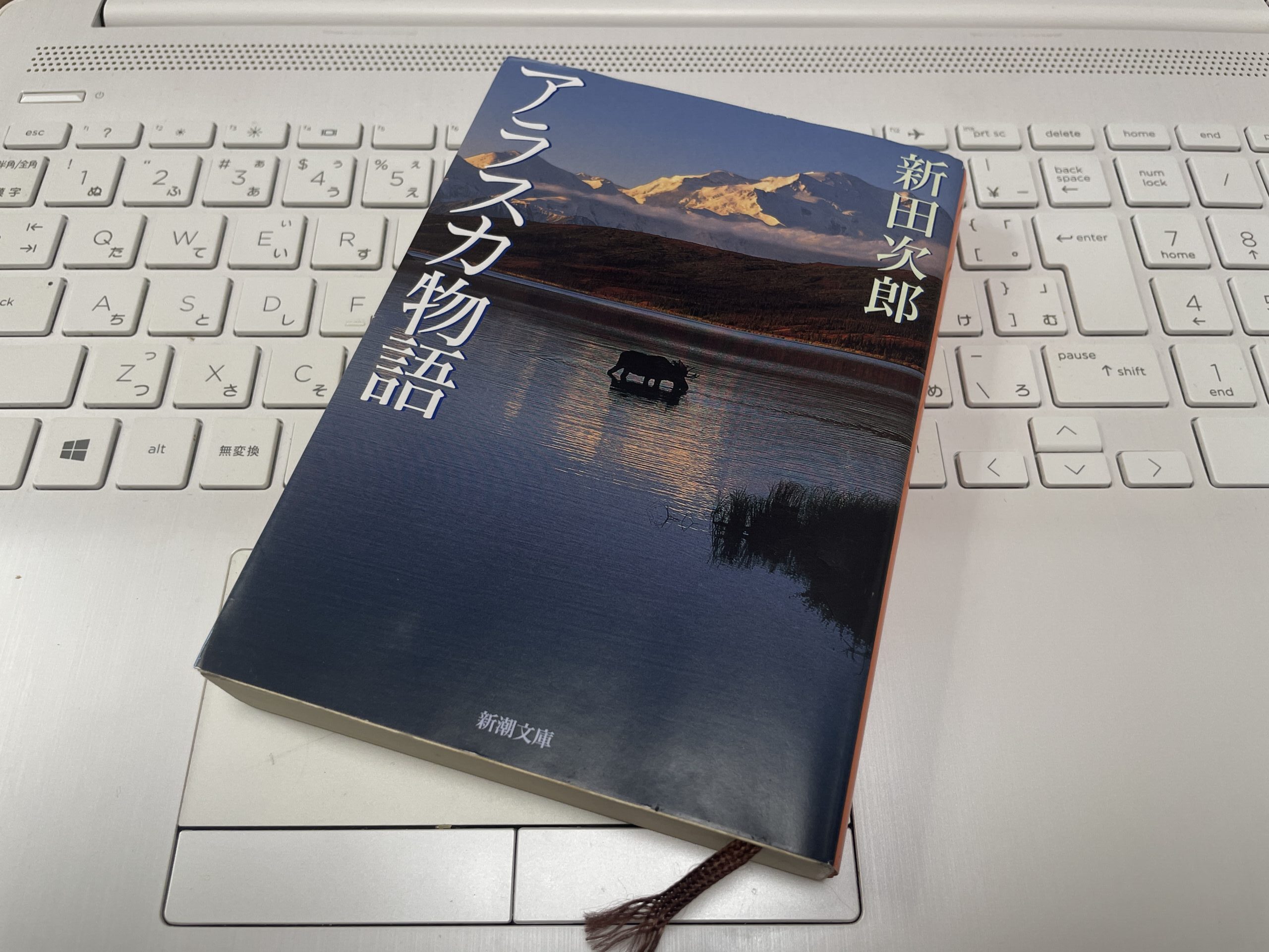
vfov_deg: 53.1
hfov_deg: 67.3
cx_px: 634
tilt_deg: -62.9
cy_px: 476
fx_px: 953
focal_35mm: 26
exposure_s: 1/100
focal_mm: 4.2
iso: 100
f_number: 1.6
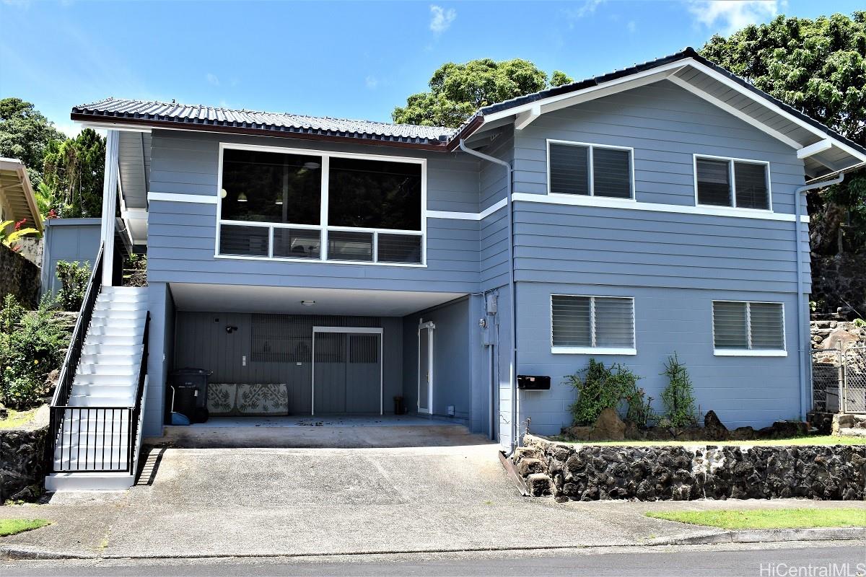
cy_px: 288
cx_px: 433
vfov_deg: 40.0
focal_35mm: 33
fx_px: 794
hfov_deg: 57.2
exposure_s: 1/320
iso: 200
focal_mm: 22
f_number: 9
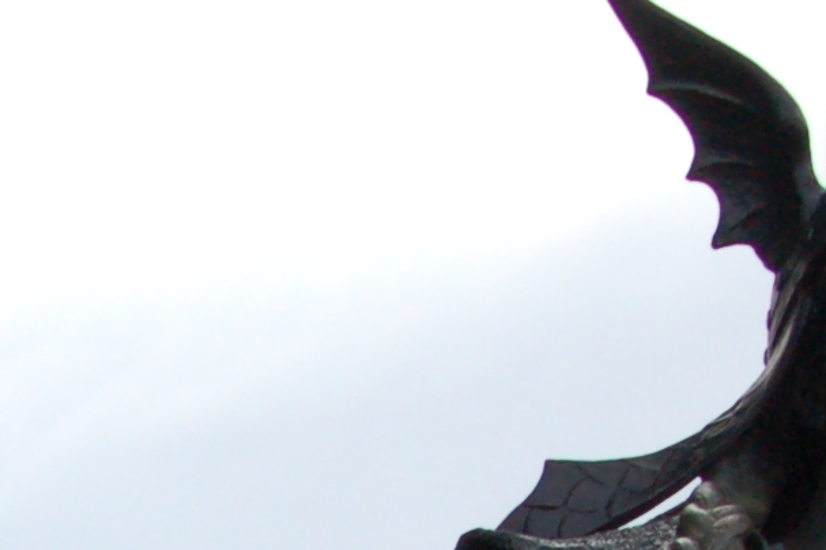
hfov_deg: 9.0
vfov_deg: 5.9
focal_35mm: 223
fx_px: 5114
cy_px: 1281
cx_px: -460
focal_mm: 30
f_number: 10
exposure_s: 1/400
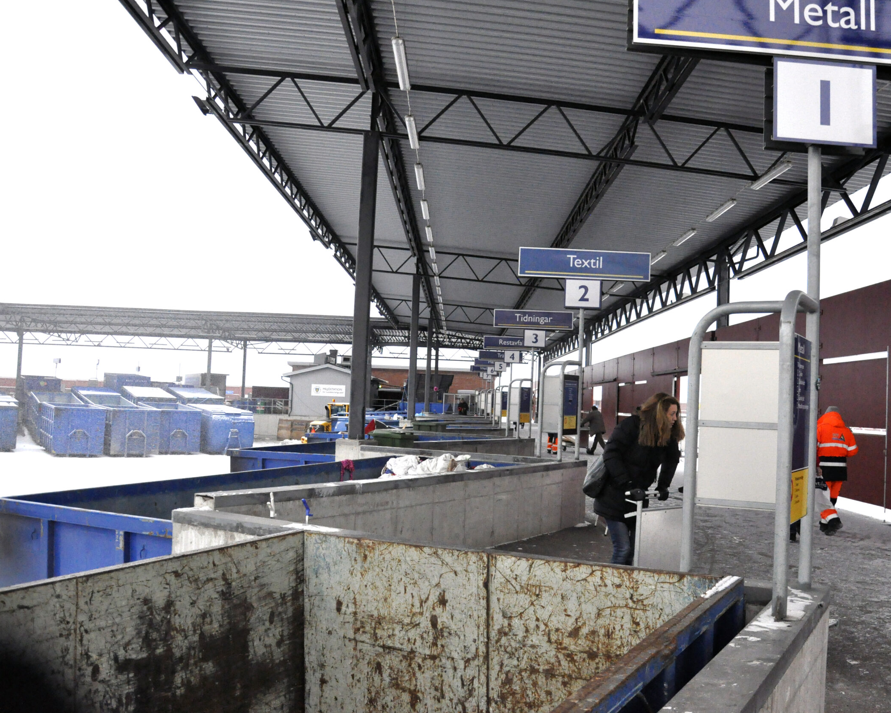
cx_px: 517
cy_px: 355
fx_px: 817
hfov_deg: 56.9
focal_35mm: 31
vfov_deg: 47.1
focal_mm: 18
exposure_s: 1/1250
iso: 3200
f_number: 5
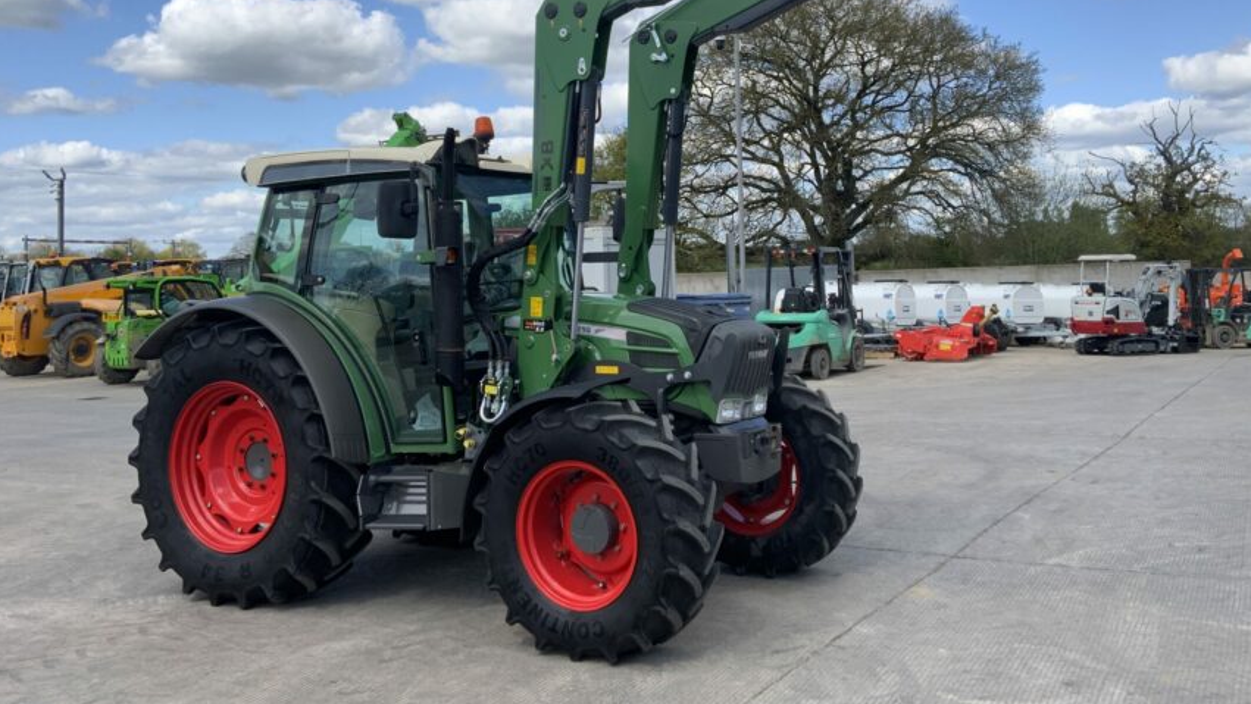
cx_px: 678
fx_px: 1261
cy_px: 198
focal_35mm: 38
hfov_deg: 52.7
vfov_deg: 30.8
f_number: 1.8
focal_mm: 3
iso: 16
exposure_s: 1/504
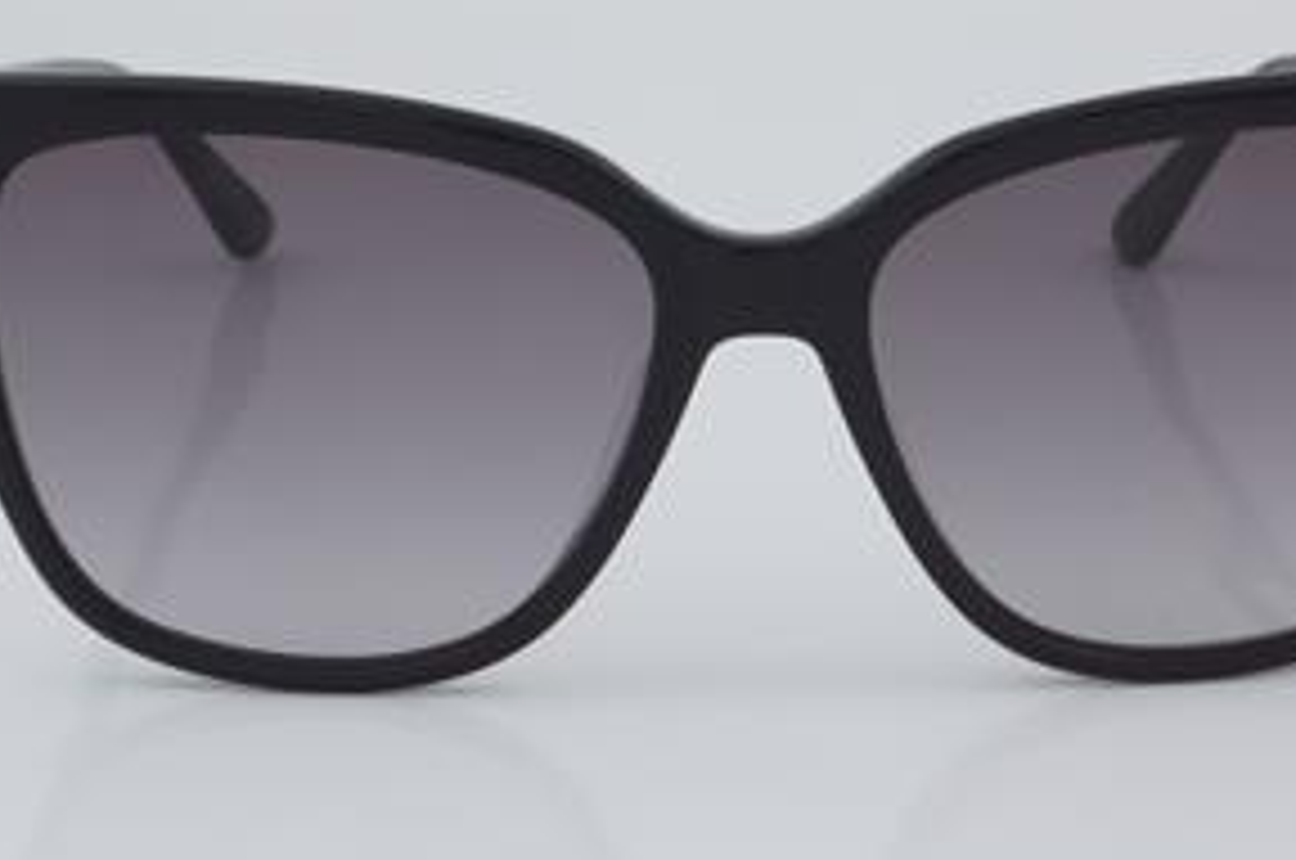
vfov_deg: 11.9
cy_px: 360
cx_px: 752
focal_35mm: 115
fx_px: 4122
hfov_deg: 17.9
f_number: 32
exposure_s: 1/4
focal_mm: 55
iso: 100
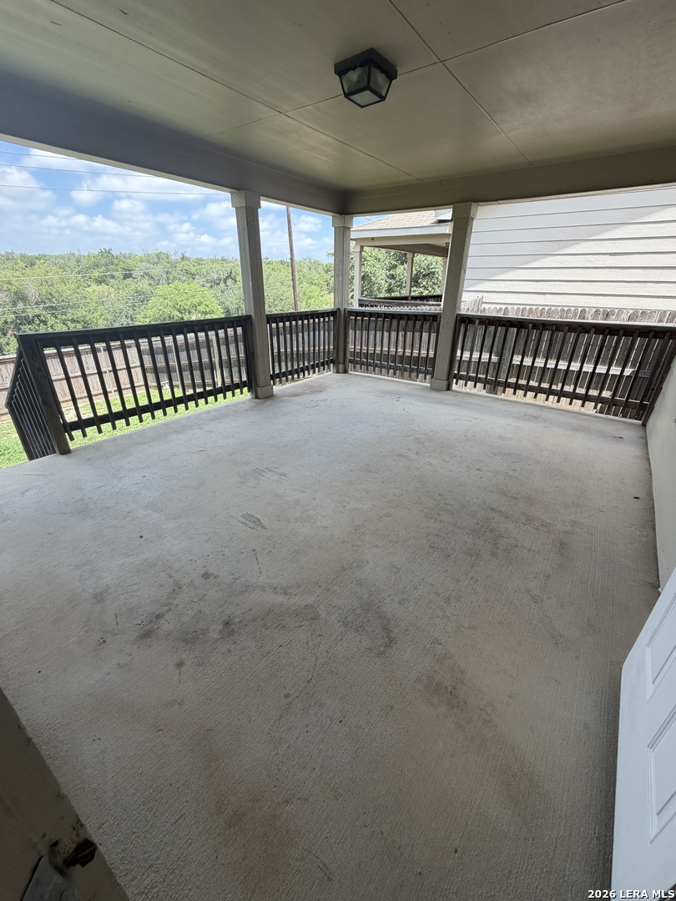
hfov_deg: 85.7
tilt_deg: -25.0
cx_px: 338
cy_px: 450
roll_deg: +0.1
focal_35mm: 14
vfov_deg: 102.1
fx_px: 365
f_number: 2.2
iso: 64
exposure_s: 1/419
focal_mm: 2.22
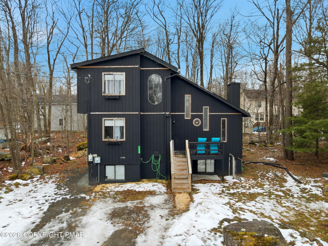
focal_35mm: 24
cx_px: 164
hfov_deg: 71.6
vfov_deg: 56.8
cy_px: 123
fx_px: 227
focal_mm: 4.5
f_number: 2.8
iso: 100
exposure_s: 1/160
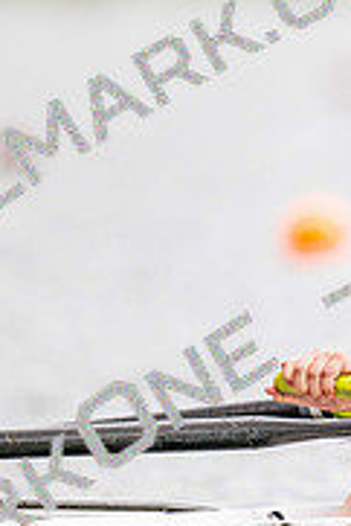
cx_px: 763
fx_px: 28039
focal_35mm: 1921
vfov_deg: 1.1
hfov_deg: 0.7
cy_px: 280
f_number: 4
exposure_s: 1/2500
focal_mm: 600
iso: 450
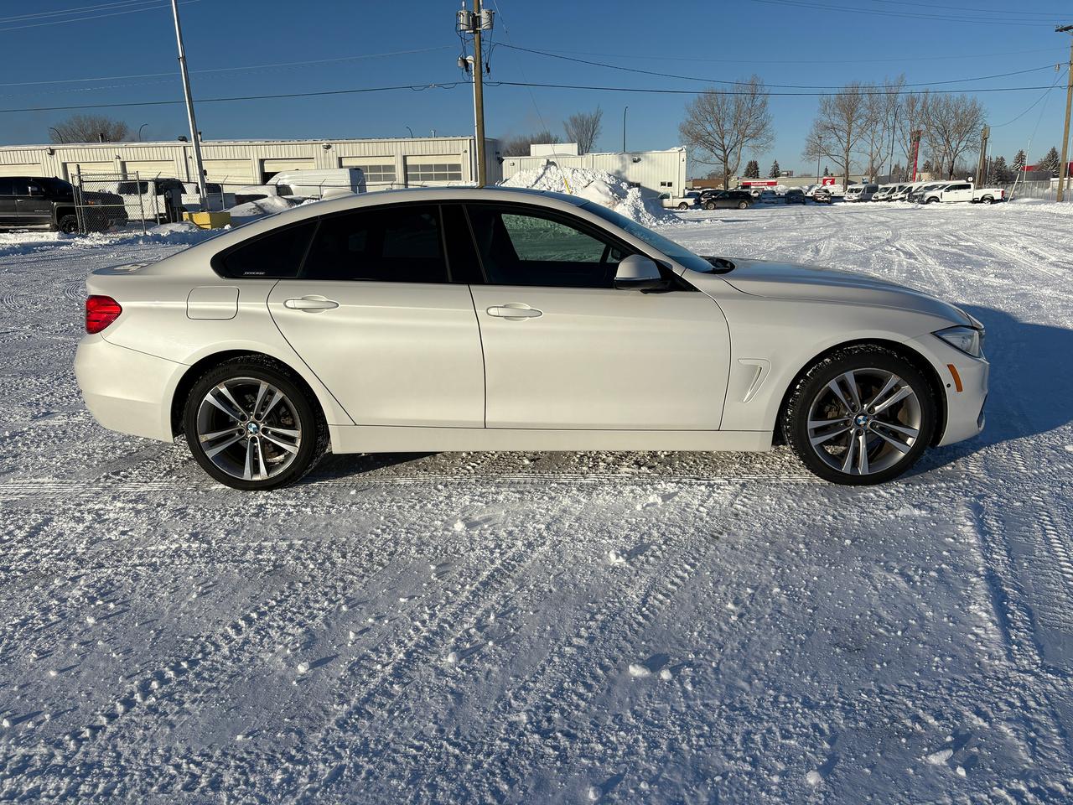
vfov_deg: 53.1
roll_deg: +1.1
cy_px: 402
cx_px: 536
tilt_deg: -12.0
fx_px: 806
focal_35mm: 26
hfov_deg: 67.3
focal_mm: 5.96
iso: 50
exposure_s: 1/6329
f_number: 1.6
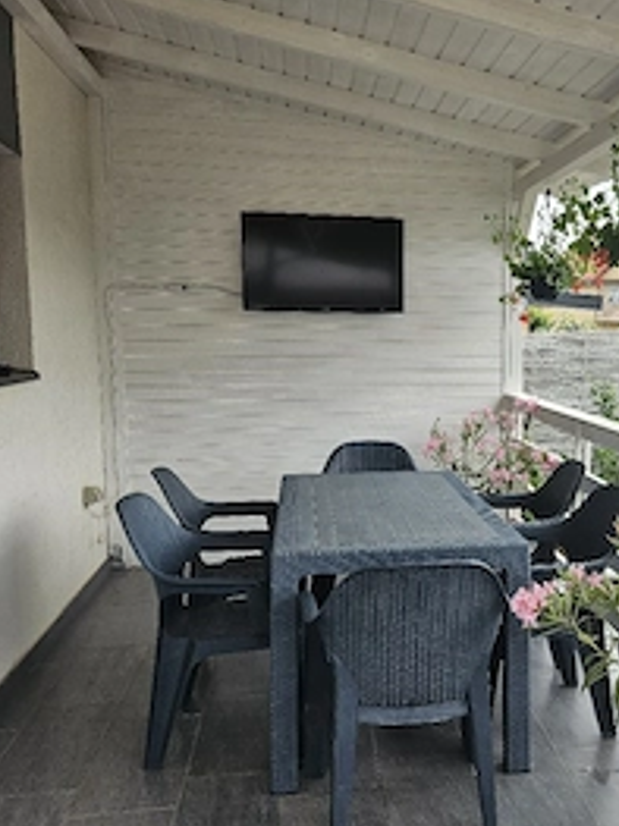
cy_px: 449
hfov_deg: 39.6
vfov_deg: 52.6
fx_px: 835
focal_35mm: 35
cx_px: 459
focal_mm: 5.4
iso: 64
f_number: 1.8
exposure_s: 1/182
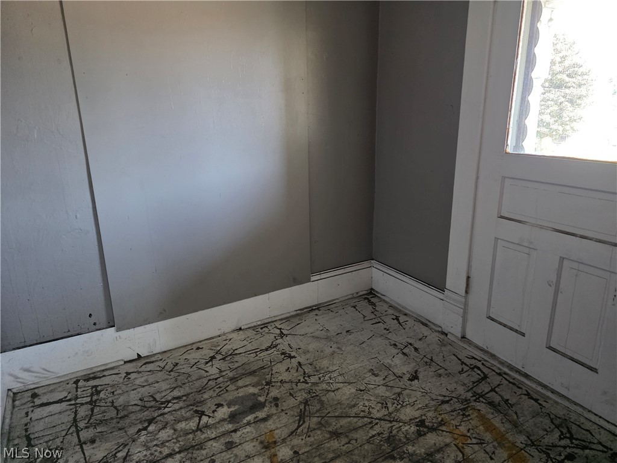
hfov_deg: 73.9
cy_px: 232
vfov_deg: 58.9
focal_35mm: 23
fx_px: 410
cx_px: 308
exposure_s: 1/120
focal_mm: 6.3
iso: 800
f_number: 1.7
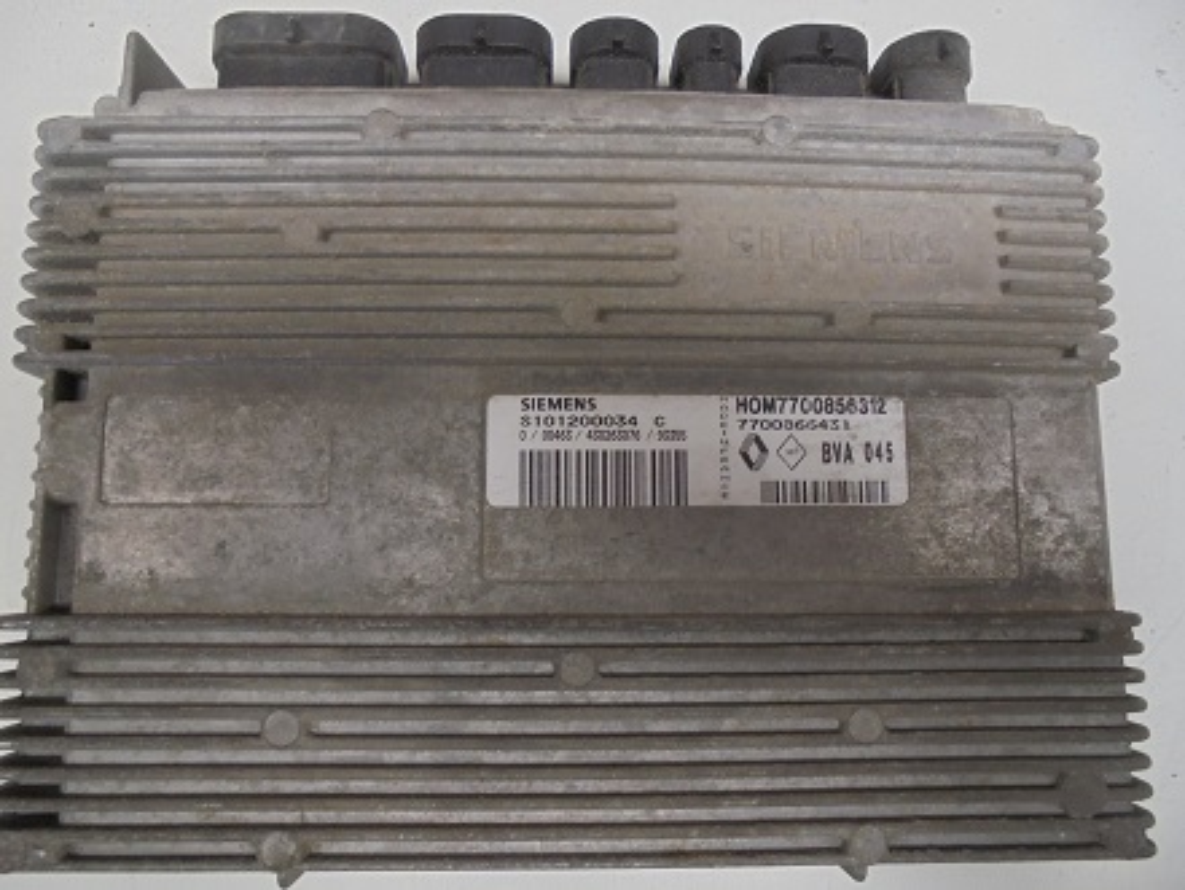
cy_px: 445
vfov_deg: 53.1
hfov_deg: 67.3
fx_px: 890
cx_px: 592
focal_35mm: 26
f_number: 3.5
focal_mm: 4.6
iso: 200
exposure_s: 1/30
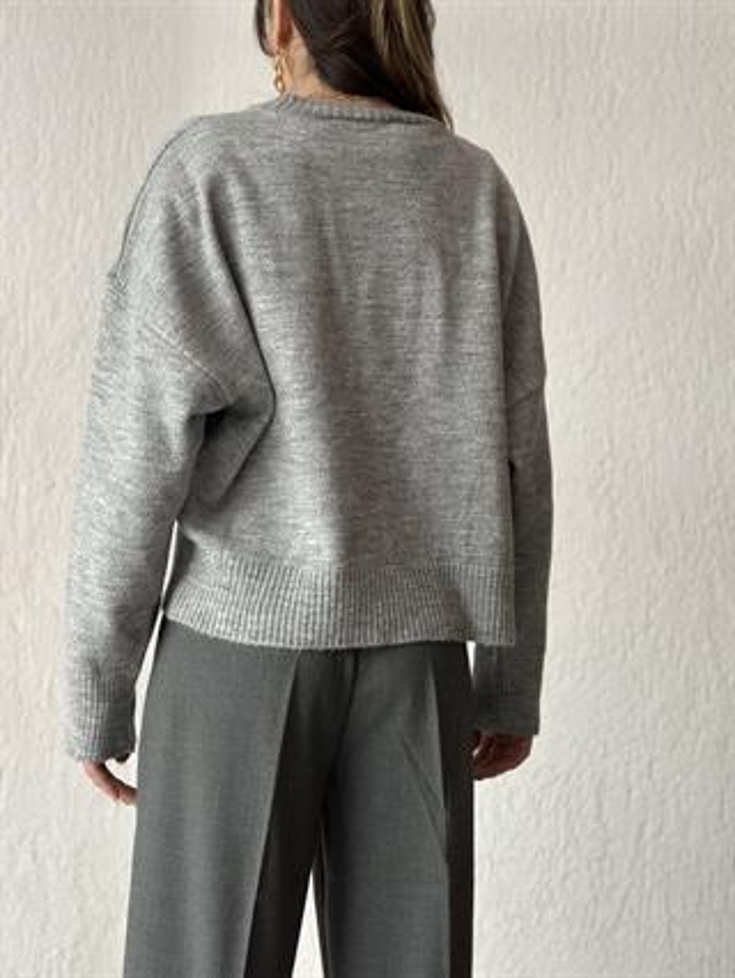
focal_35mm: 48
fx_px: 1358
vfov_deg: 39.6
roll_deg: -1.3
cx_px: 368
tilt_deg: +0.1
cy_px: 489
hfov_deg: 30.3
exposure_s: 1/60
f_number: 1.78
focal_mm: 6.86
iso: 160
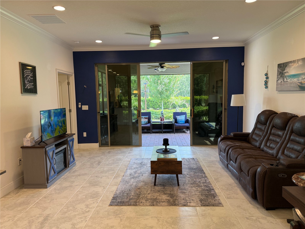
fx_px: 211
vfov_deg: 56.8
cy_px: 114
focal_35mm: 24
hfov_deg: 71.6
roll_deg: +1.2
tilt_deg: -5.1
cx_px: 152
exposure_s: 1/120
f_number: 1.78
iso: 160
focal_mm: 6.76
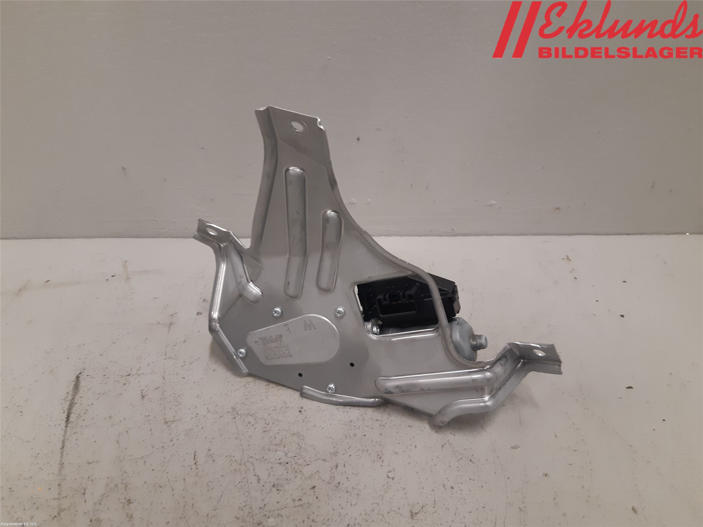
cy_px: 264
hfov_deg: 67.3
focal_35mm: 26
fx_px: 528
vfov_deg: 53.1
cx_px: 352
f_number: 1.7
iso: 160
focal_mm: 3.93
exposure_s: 1/50
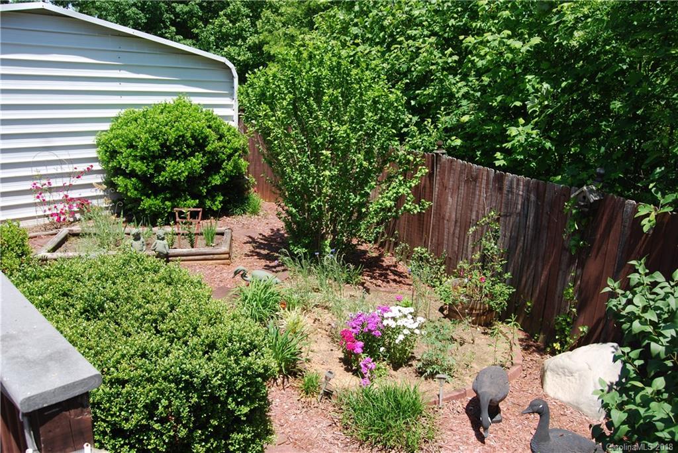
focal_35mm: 27
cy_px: 226
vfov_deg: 48.0
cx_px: 339
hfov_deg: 67.4
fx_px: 509
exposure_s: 1/160
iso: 100
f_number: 6.3
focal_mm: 18
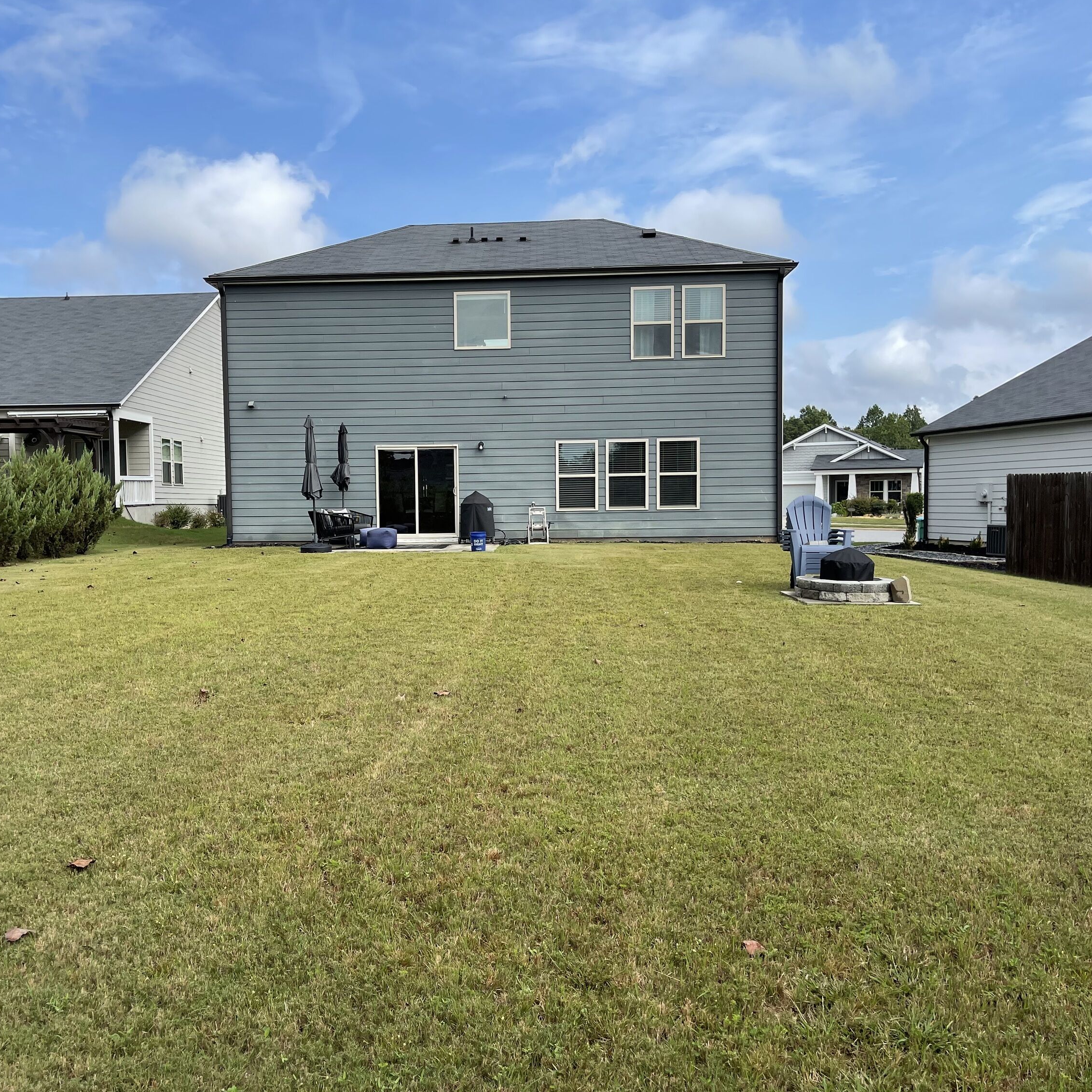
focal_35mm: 30
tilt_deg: -3.8
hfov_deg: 53.9
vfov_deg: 54.0
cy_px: 551
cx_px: 475
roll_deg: +0.4
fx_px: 1071
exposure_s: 1/2203
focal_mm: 5.1
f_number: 1.6
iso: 32
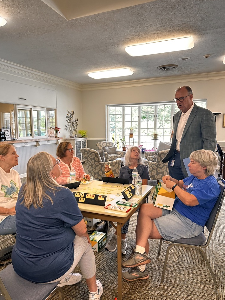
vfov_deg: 67.3
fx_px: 225
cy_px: 156
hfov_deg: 53.1
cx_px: 109
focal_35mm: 26
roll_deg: -0.8
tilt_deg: -6.4
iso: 160
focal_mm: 6.86
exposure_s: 1/120
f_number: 1.78
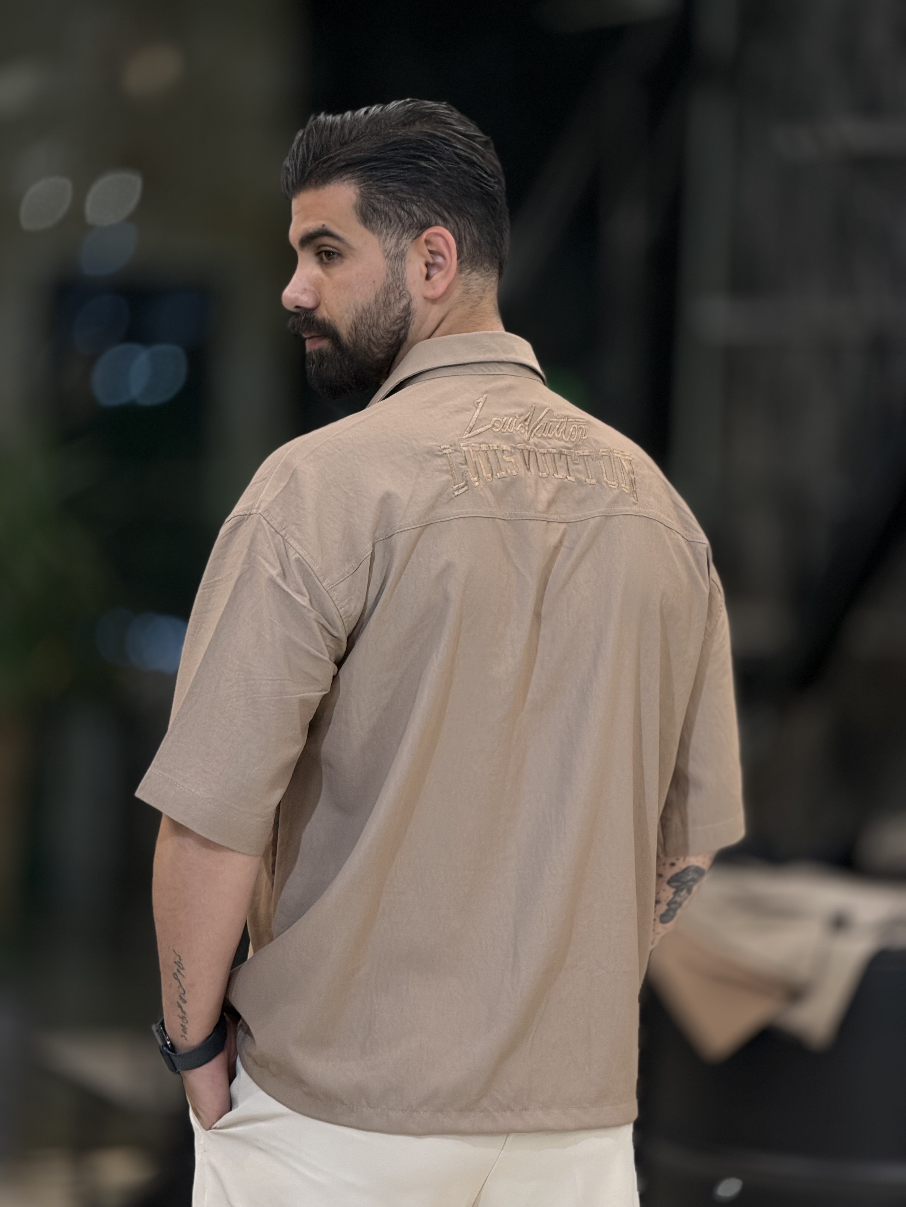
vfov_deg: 16.4
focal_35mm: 120
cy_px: 604
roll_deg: -2.5
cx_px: 453
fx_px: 4188
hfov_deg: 12.3
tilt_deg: -1.6
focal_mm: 15.66
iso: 50
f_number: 2.8
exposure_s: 1/100
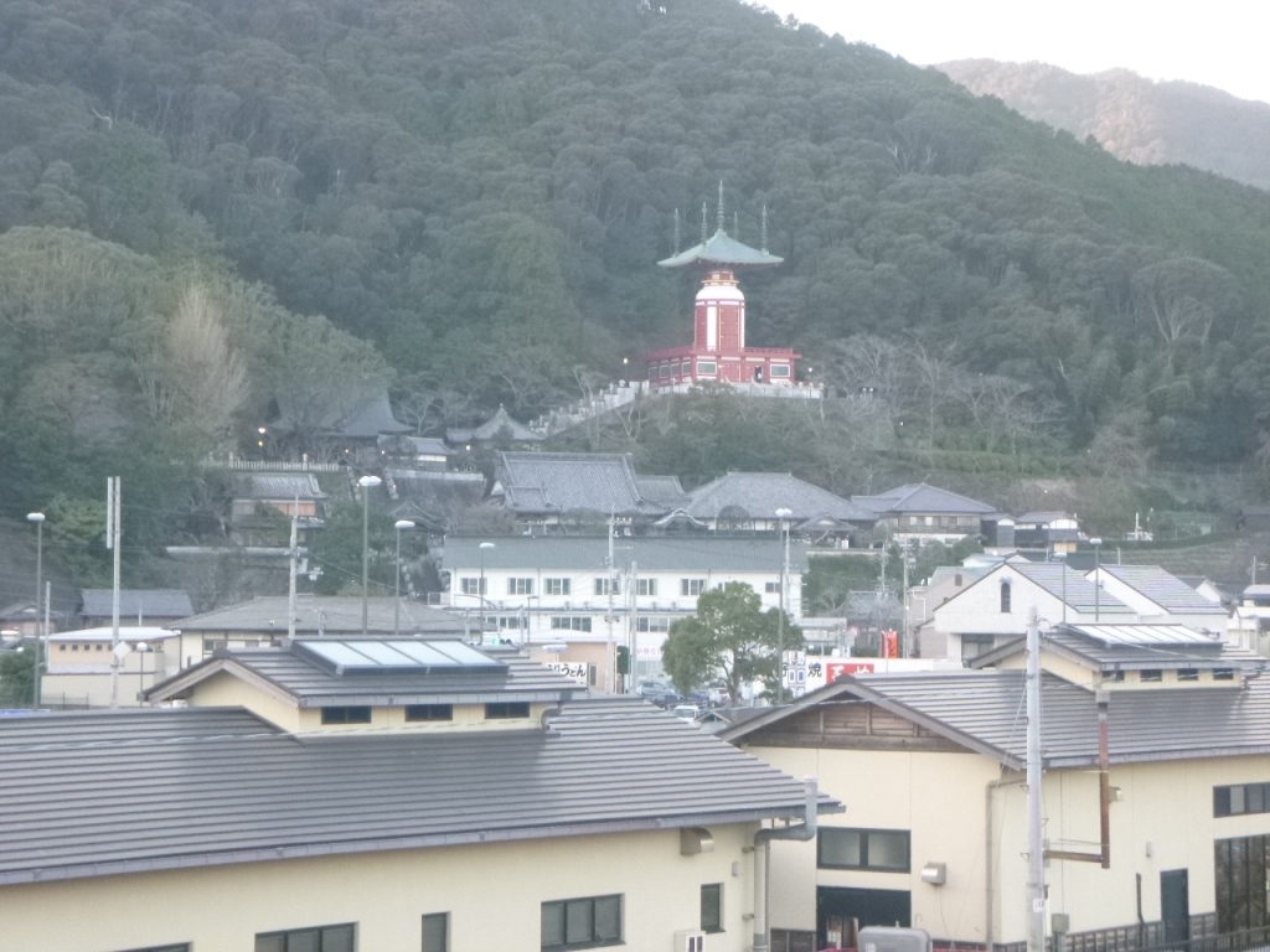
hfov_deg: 19.6
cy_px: 476
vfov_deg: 14.8
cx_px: 635
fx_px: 3669
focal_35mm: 100
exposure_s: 1/30
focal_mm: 18
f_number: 5.7
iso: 400
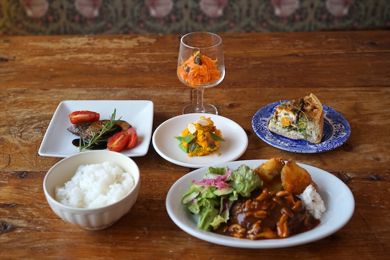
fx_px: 542
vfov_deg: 27.0
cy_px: 130
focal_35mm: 50
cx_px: 195
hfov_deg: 39.6
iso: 200
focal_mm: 50
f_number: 4.5
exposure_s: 1/80
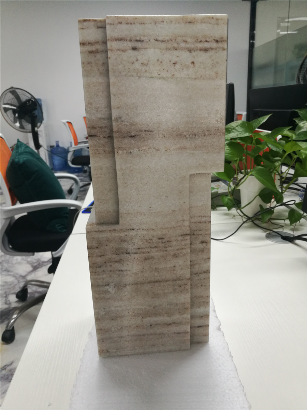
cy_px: 205
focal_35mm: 27
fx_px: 319
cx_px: 154
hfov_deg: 51.4
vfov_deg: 65.3
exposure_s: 1/50
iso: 160
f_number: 2.2
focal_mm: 4.5
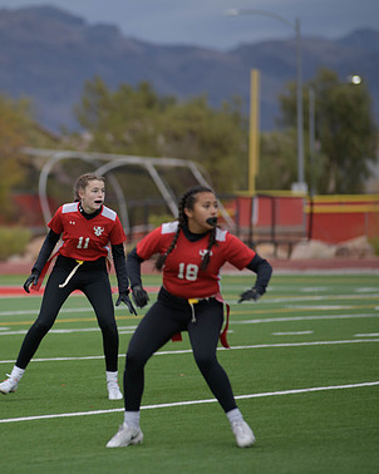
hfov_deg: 5.4
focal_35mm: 288
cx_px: 63
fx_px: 4041
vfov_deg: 6.7
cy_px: 239
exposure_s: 1/200
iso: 140
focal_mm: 200
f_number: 2.8
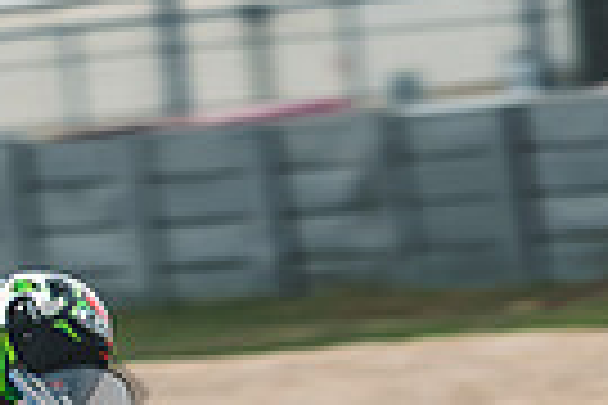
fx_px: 21751
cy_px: 736
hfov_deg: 1.6
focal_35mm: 1288
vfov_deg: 1.1
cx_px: -288
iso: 160
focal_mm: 200
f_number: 4
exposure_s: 1/250
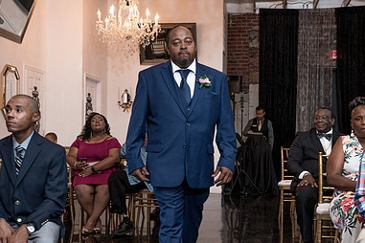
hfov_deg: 33.9
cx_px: 188
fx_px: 598
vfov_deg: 23.0
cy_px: 139
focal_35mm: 59
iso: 2000
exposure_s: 1/200
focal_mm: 32
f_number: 4
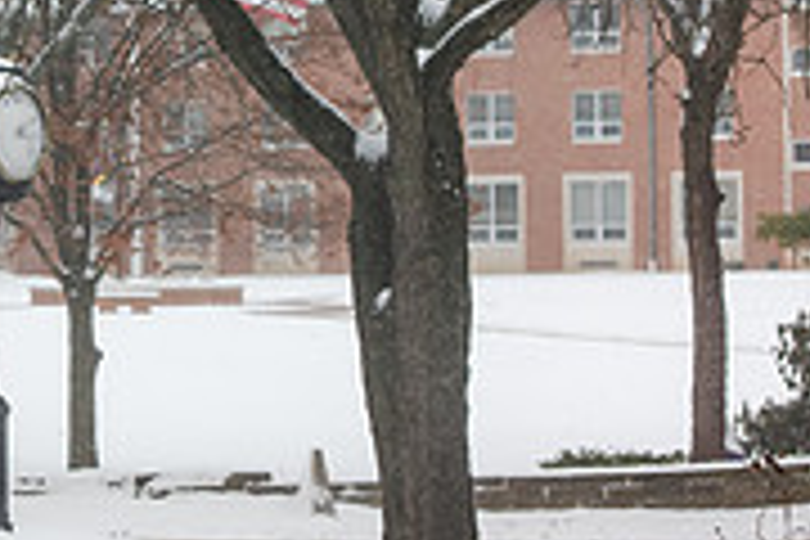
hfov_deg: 7.8
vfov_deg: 5.2
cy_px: -61
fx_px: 5940
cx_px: 32
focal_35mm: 264
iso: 500
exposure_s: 1/250
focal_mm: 82
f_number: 5
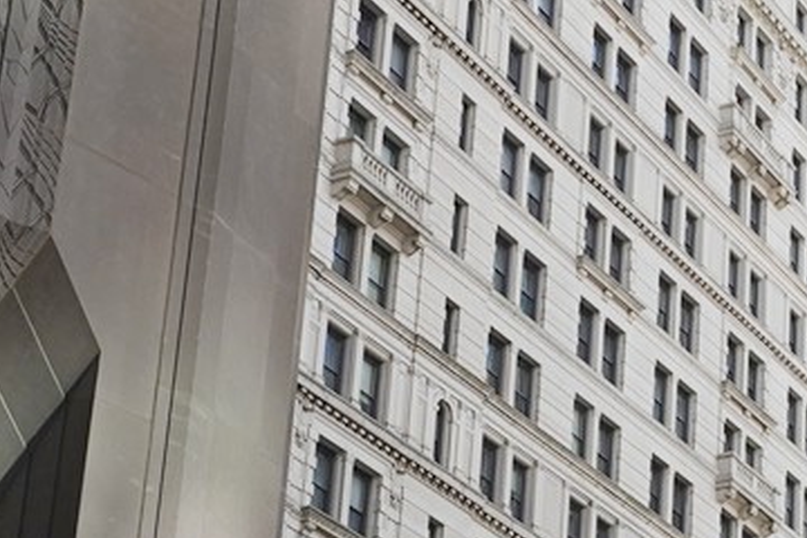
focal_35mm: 111
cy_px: 702
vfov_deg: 12.0
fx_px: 2488
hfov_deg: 15.8
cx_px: 1435
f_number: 10
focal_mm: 20
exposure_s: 1/100
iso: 400
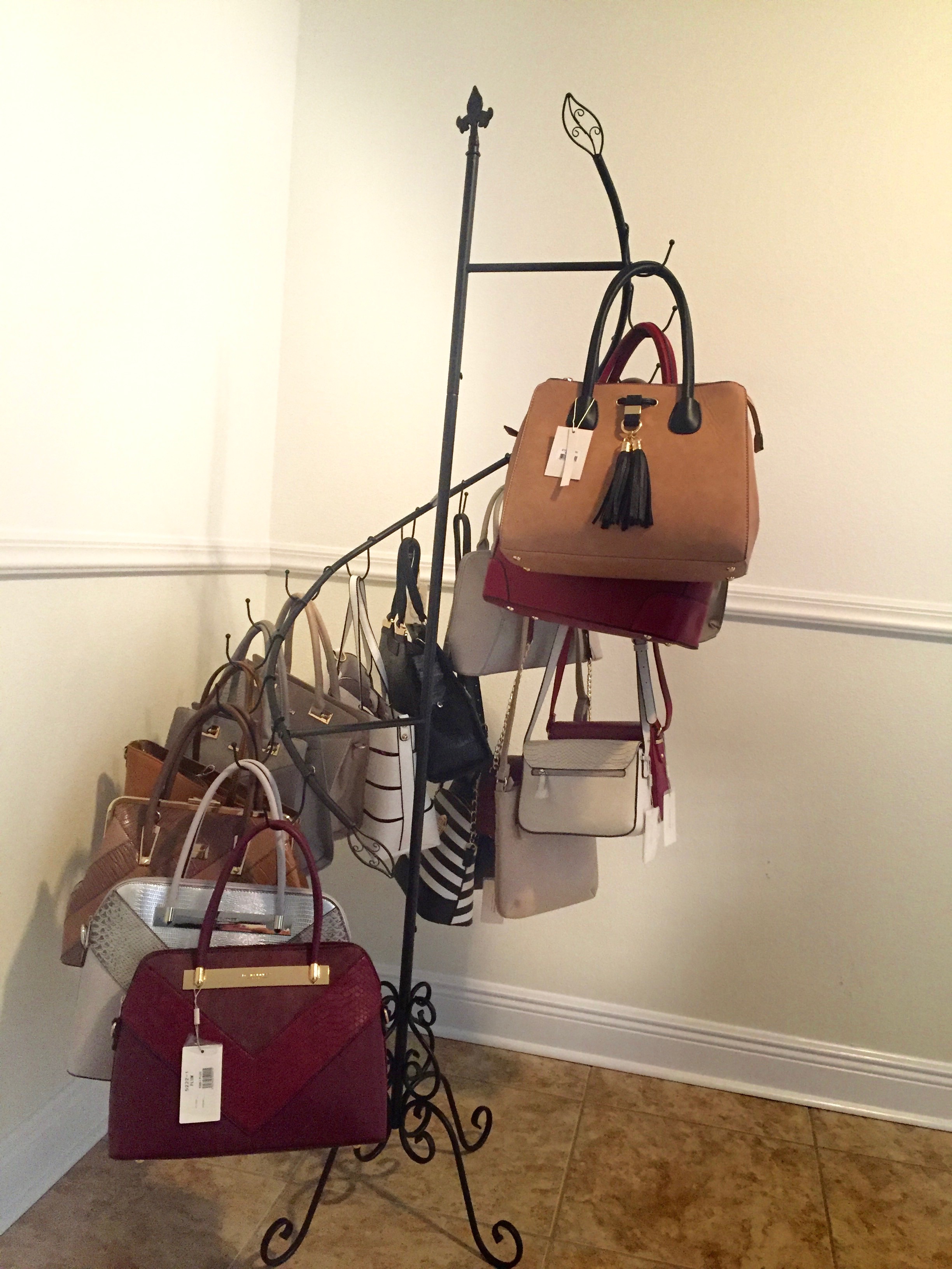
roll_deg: -4.5
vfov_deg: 61.7
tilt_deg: -5.4
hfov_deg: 48.2
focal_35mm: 29
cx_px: 476
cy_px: 634
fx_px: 1063
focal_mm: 4.15
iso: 250
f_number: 2.2
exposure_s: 1/30
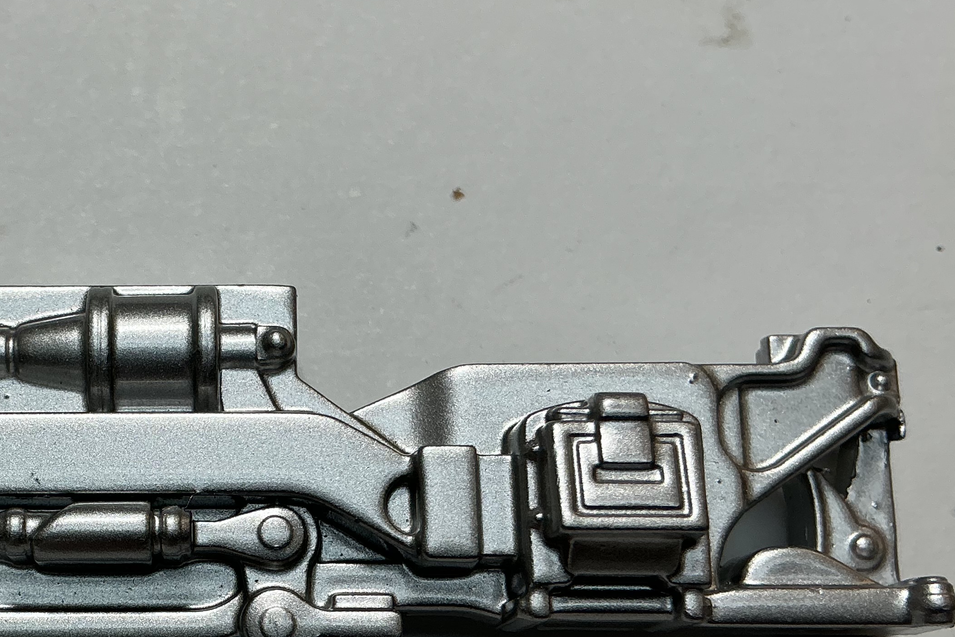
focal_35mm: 58
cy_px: 450
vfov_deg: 23.2
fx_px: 1538
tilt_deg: -70.7
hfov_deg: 33.1
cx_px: 138
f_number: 1.8
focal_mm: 3
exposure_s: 1/281
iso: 25
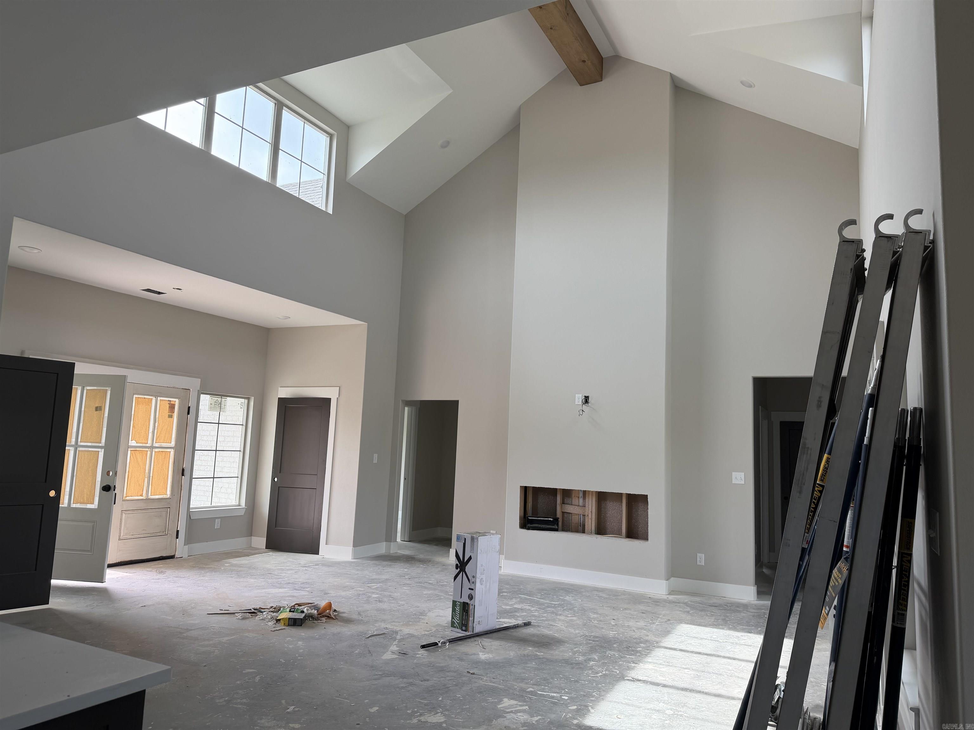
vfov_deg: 56.8
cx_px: 487
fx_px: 675
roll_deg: -1.9
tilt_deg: +6.7
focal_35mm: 24
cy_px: 365
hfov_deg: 71.6
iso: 80
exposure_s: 1/314
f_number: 1.78
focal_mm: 6.76
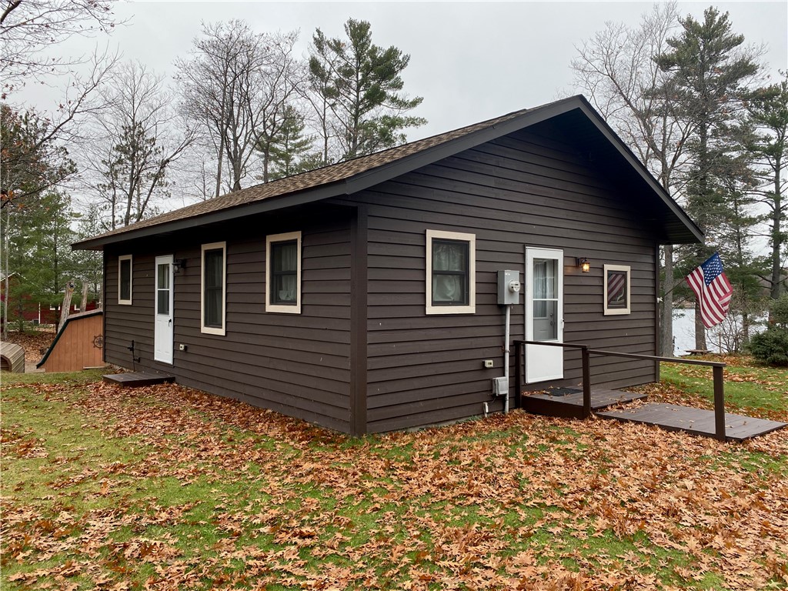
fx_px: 592
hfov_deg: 67.3
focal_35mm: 26
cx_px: 394
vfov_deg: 53.1
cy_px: 296
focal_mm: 4.25
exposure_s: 1/258
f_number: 1.8
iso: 32
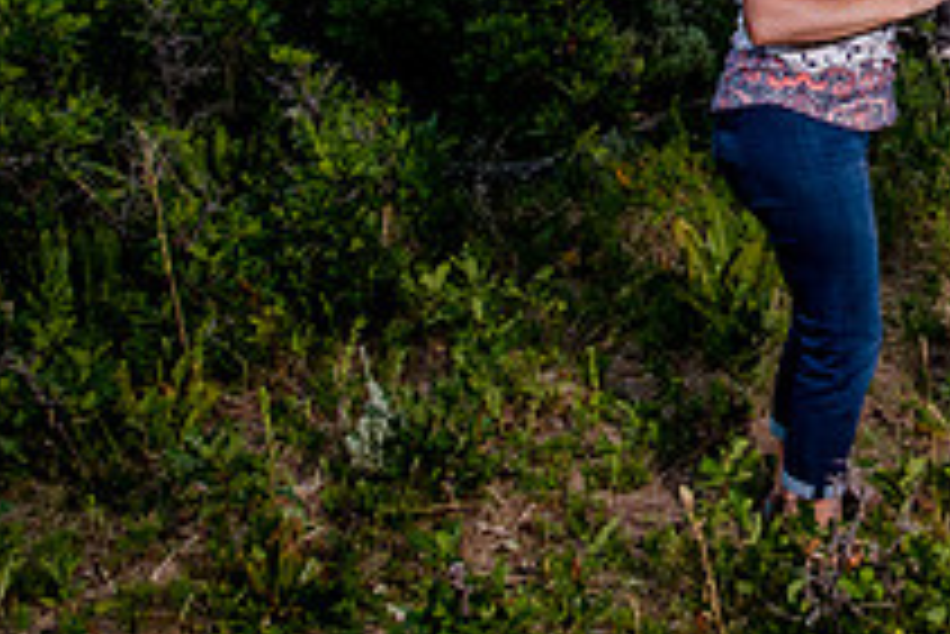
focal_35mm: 66
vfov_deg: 19.8
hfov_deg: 28.6
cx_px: 950
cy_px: -49
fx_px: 1743
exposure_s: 1/250
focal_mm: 24
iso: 1250
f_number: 5
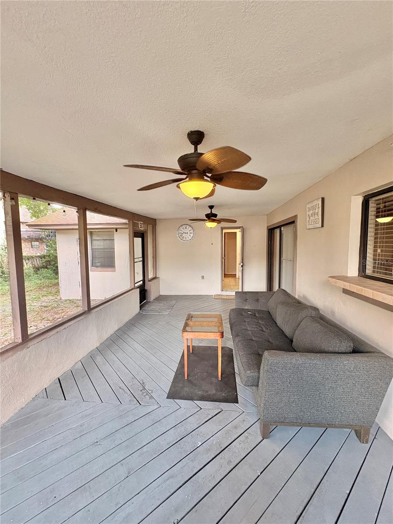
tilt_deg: -2.4
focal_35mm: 14
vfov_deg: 102.1
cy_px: 262
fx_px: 212
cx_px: 196
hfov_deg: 85.7
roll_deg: +1.3
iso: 320
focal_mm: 2.22
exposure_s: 1/120
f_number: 2.2
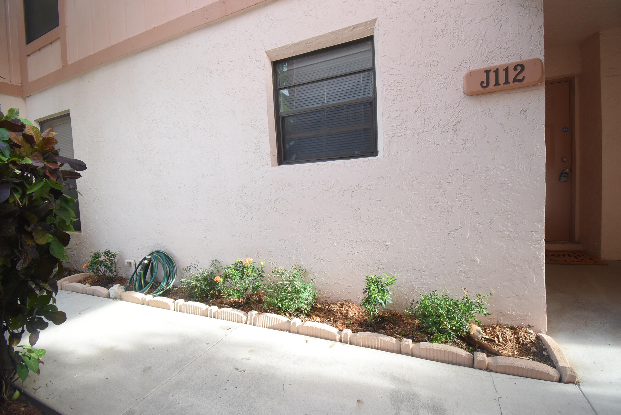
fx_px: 259
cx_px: 310
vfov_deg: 77.4
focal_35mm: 15
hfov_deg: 100.3
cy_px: 208
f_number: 5
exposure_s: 1/125
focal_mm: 10
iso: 400
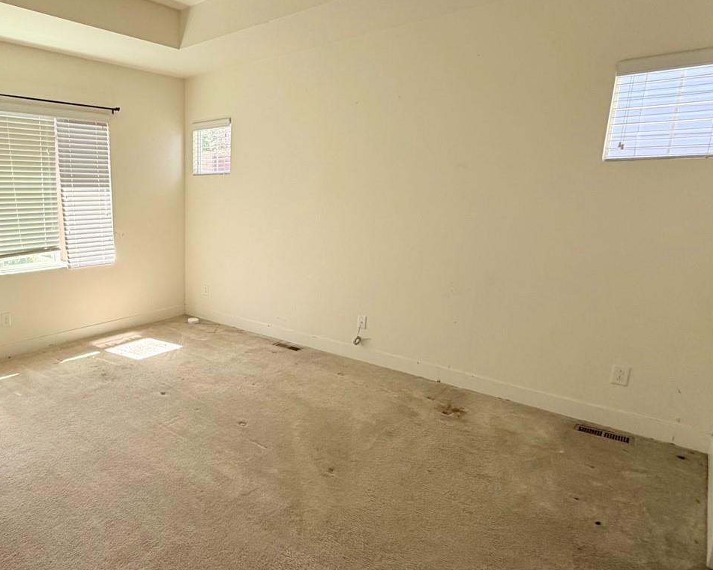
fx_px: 485
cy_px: 286
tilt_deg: -9.6
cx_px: 189
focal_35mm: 23
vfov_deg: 60.8
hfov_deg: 68.5
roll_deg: +0.4
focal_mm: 2.22
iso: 160
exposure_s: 1/121
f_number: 2.2
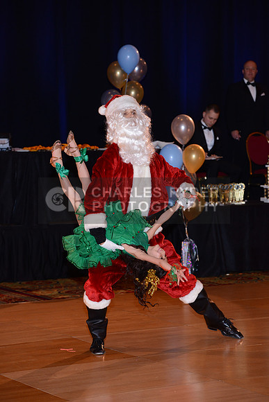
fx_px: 1344
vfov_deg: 17.1
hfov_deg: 11.4
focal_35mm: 120
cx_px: 134
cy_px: 201
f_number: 5
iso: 1600
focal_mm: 120
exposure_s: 1/200
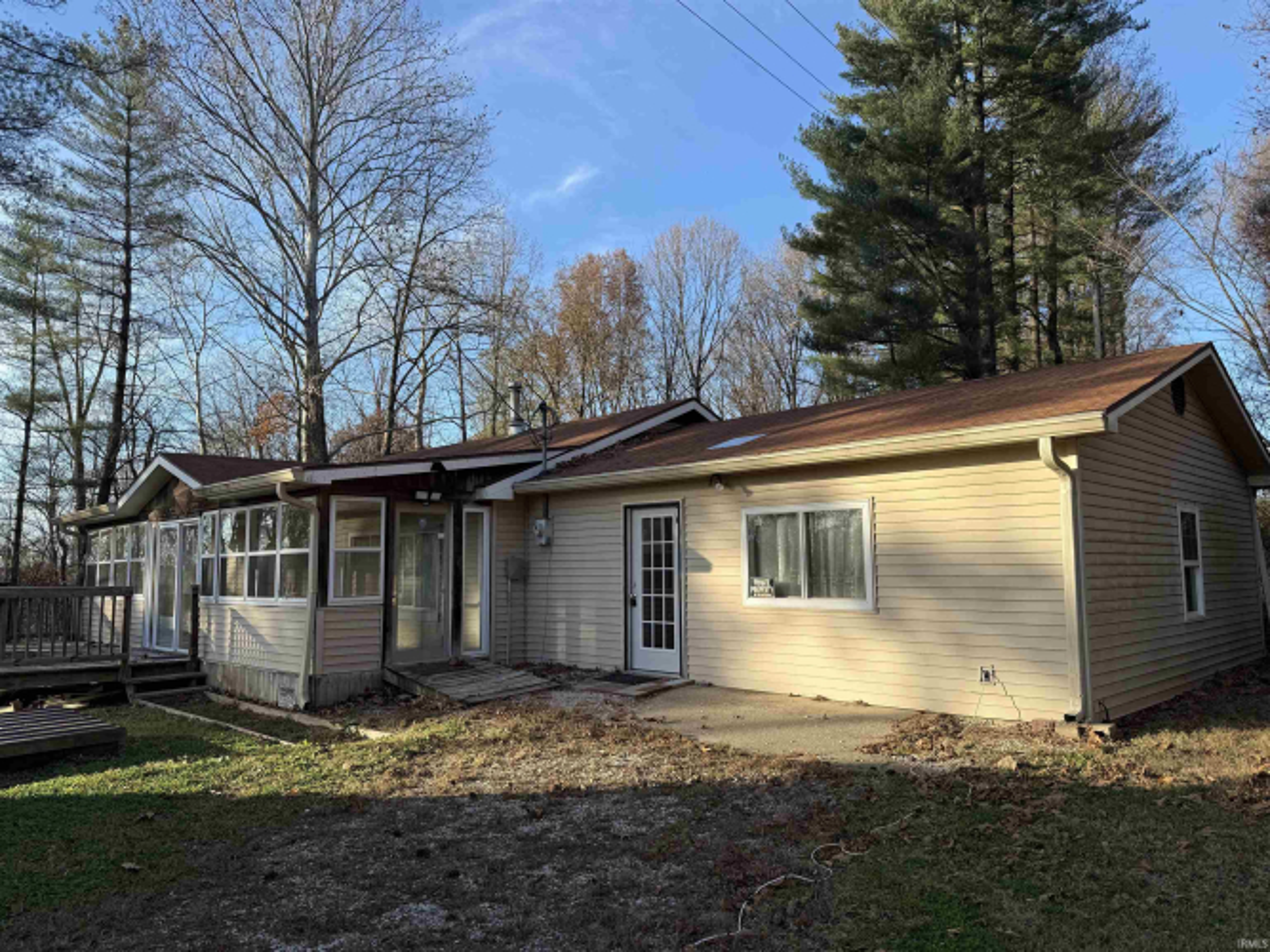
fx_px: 880
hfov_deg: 71.6
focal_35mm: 24
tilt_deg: +5.0
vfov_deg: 56.8
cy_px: 476
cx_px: 635
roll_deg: -0.2
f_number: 1.78
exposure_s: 1/1410
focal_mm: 6.76
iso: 80
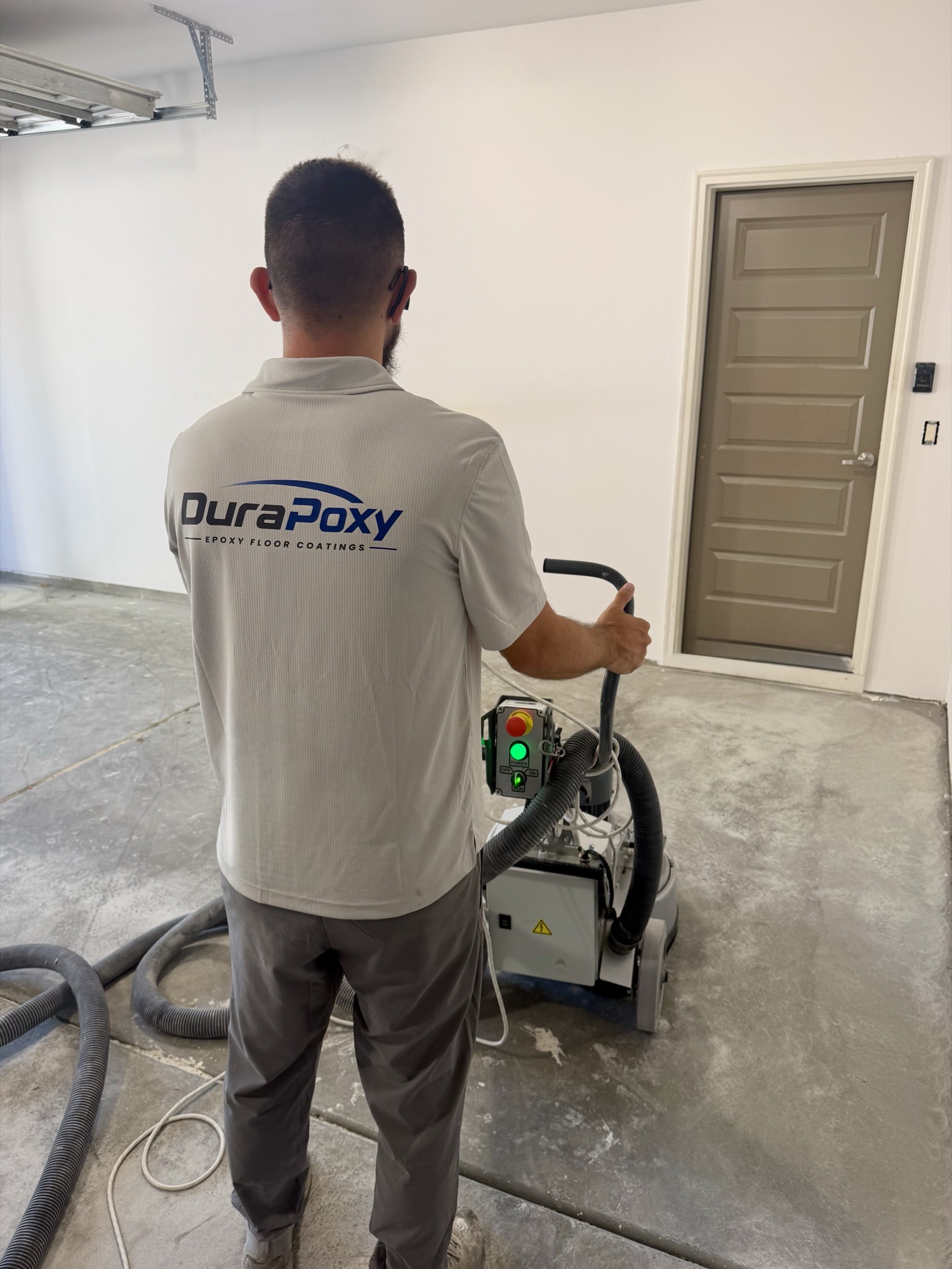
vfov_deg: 71.6
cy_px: 634
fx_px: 880
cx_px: 476
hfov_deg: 56.8
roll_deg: -2.9
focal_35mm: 24
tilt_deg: -18.3
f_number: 1.78
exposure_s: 1/120
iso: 50
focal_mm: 6.76
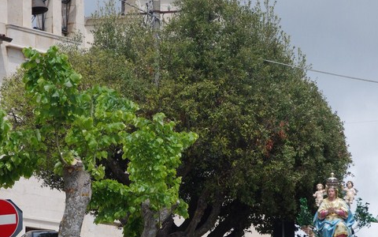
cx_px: 195
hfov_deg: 8.4
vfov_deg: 5.3
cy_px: 126
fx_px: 2575
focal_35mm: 250
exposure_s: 1/250
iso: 160
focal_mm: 105
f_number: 8
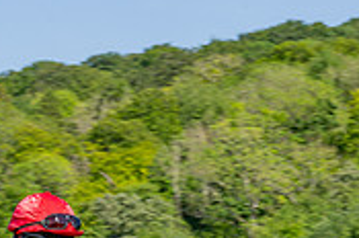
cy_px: 451
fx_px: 2698
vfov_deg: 5.0
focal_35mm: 271
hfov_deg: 7.5
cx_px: -77
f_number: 16
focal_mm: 70
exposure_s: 1/160
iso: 100
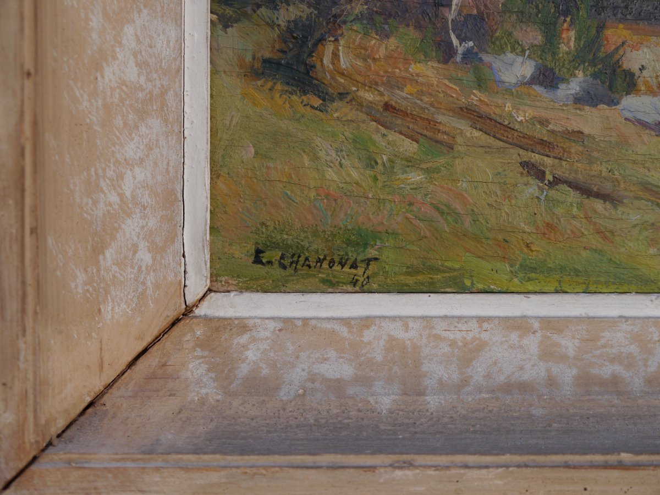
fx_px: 953
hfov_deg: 38.2
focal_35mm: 50
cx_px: 330
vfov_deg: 29.1
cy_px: 248
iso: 200
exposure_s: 1/160
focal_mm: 25
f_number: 6.3
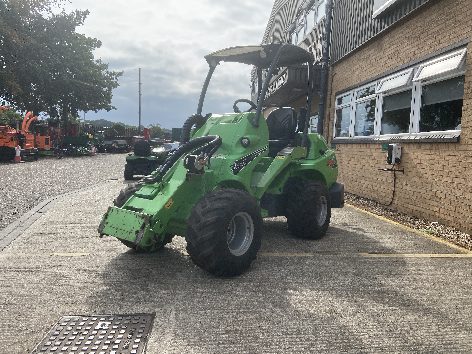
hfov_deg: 67.3
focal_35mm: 26
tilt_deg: -2.3
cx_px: 236
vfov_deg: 53.1
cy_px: 177
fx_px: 355
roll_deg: -3.4
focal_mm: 4.25
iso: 32
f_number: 1.8
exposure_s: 1/2463
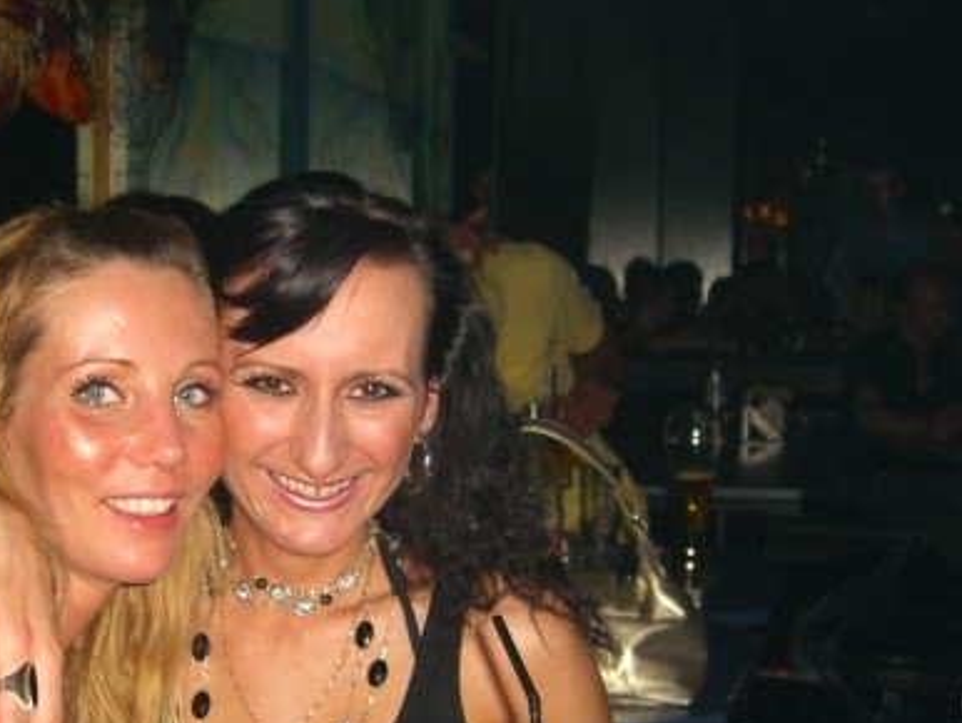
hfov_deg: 32.3
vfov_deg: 24.6
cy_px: 519
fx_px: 1641
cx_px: 279
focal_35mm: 59
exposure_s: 1/60
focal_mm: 7.9
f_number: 2.8
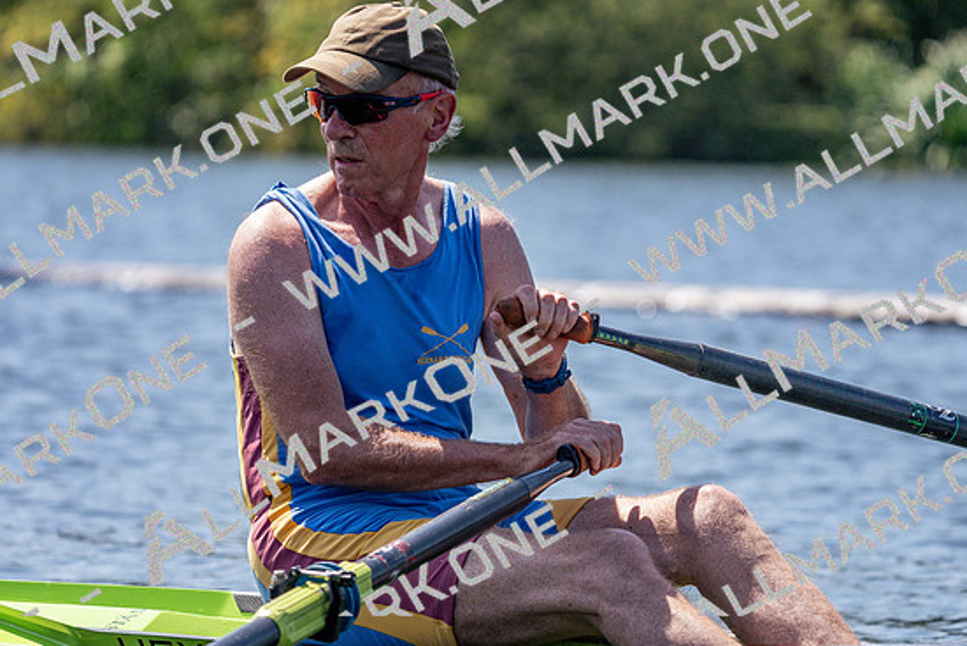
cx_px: 500
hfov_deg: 7.3
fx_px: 7578
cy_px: 315
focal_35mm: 282
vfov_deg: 4.9
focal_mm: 268
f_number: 5.6
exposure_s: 1/2000
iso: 320
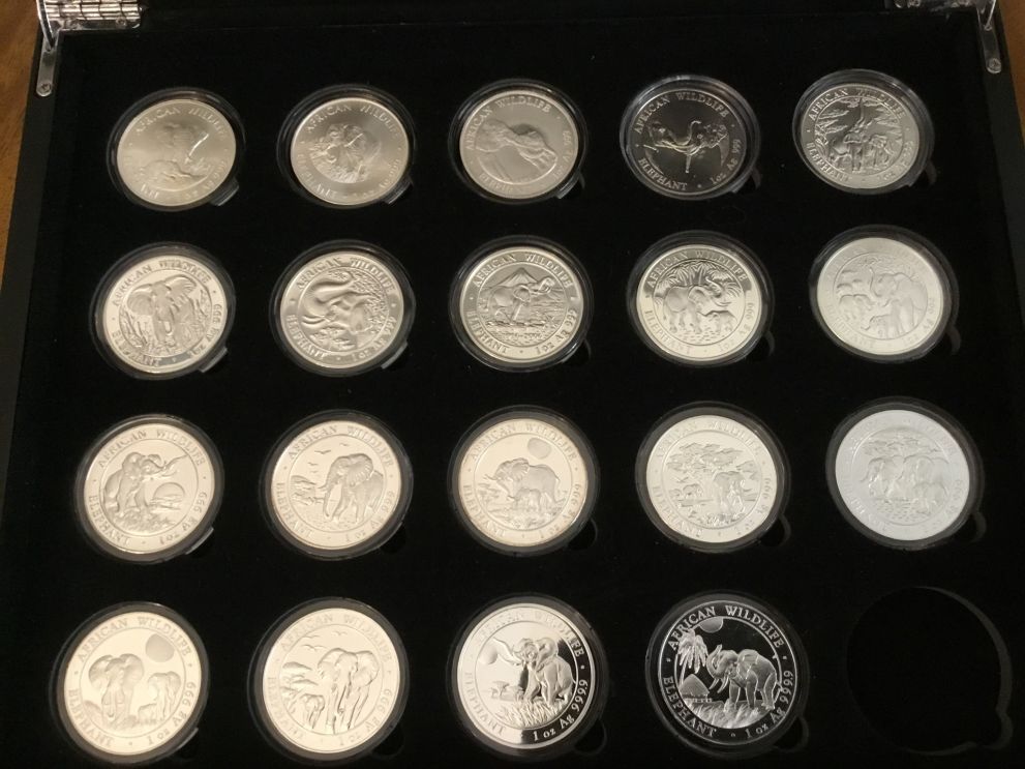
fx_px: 918
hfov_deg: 58.4
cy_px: 384
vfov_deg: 45.4
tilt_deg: -74.6
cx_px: 512
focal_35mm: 31
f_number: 2.4
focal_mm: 3.3
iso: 200
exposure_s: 1/20
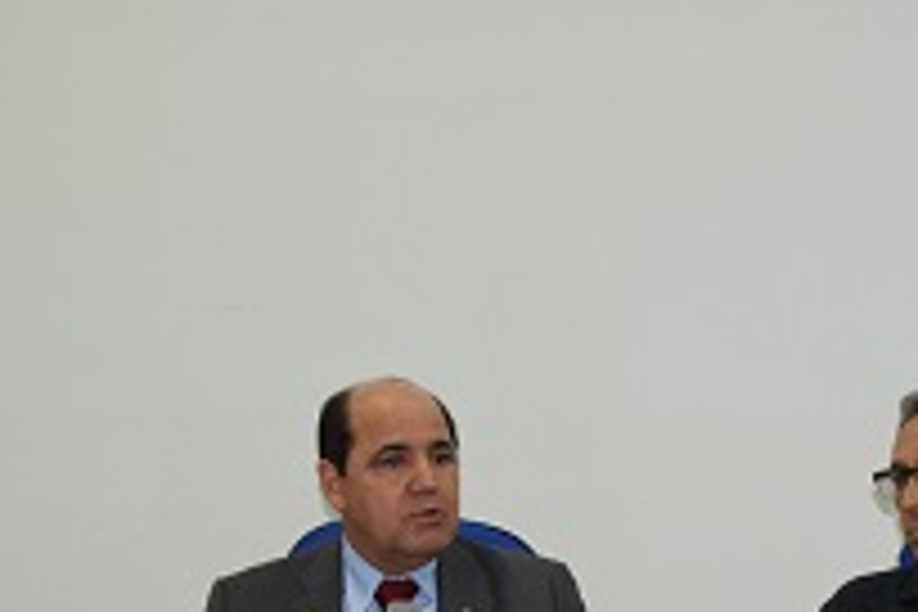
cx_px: 628
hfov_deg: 20.9
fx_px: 2473
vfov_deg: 13.4
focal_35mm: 97
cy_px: 882
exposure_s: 1/60
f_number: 3.8
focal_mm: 22
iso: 1400
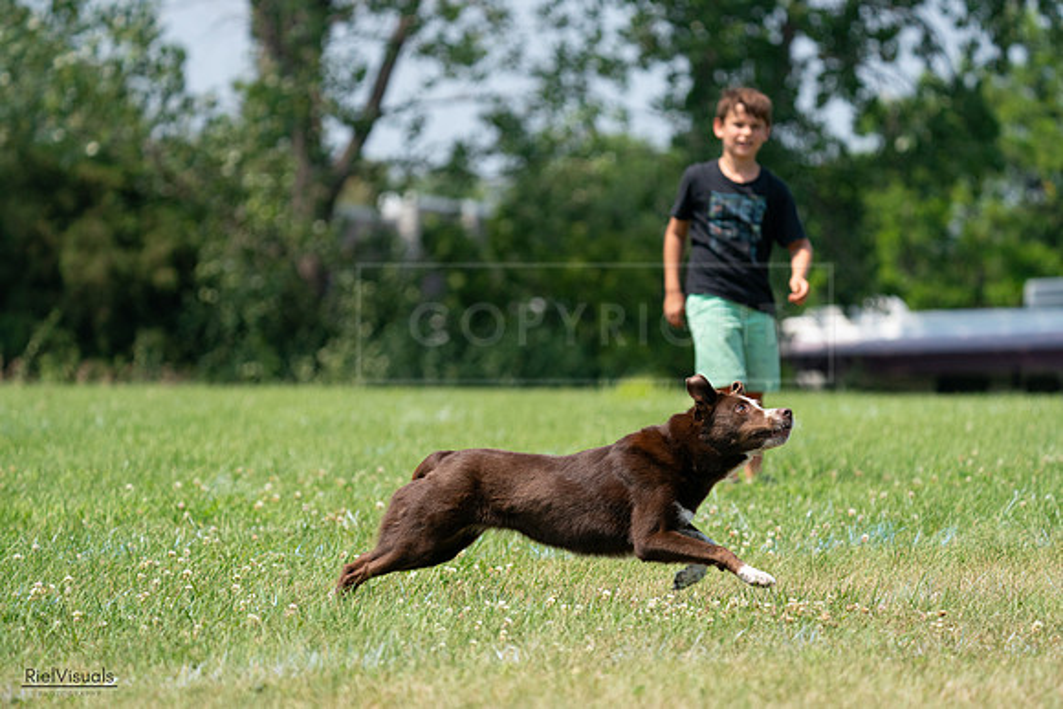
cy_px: 354
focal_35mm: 239
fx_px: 7058
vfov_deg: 5.8
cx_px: 532
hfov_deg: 8.6
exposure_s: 1/4000
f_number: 5.6
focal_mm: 239
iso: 1250
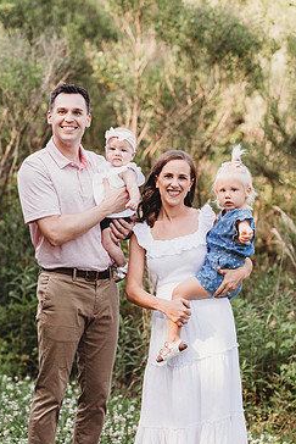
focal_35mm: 105
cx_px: 128
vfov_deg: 19.4
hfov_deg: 13.0
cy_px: 273
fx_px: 1294
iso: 100
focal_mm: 85
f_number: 2.2
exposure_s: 1/250
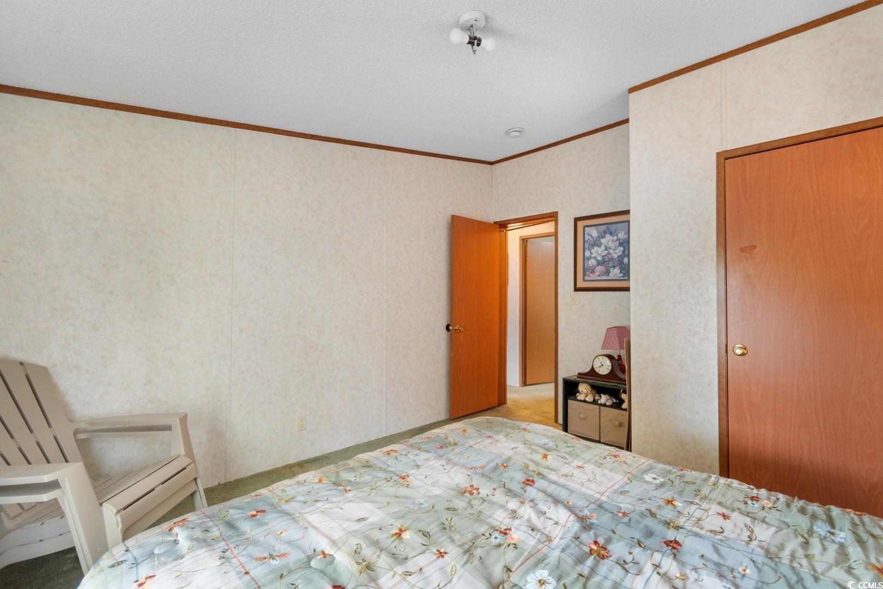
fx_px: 368
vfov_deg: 77.3
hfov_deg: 100.4
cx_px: 442
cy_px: 294
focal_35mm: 15
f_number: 4.5
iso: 100
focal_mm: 10
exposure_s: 1/4
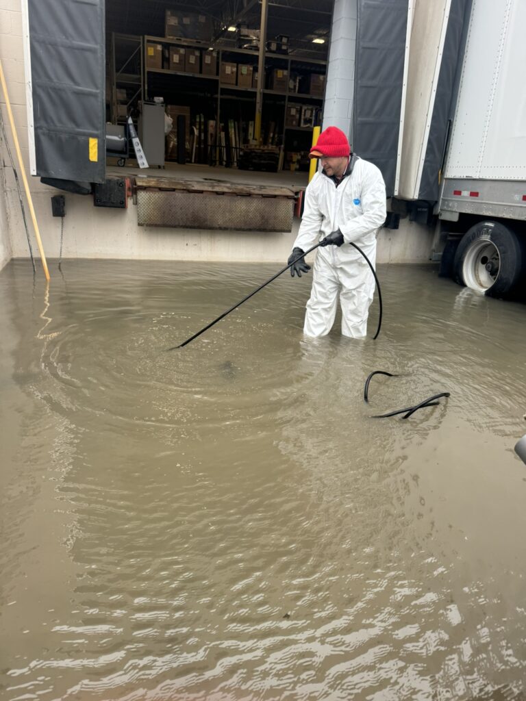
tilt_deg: -20.6
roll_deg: -4.3
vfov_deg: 71.6
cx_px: 263
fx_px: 486
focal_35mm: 24
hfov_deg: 56.8
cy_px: 350
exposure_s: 1/121
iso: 64
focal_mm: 6.76
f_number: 1.78
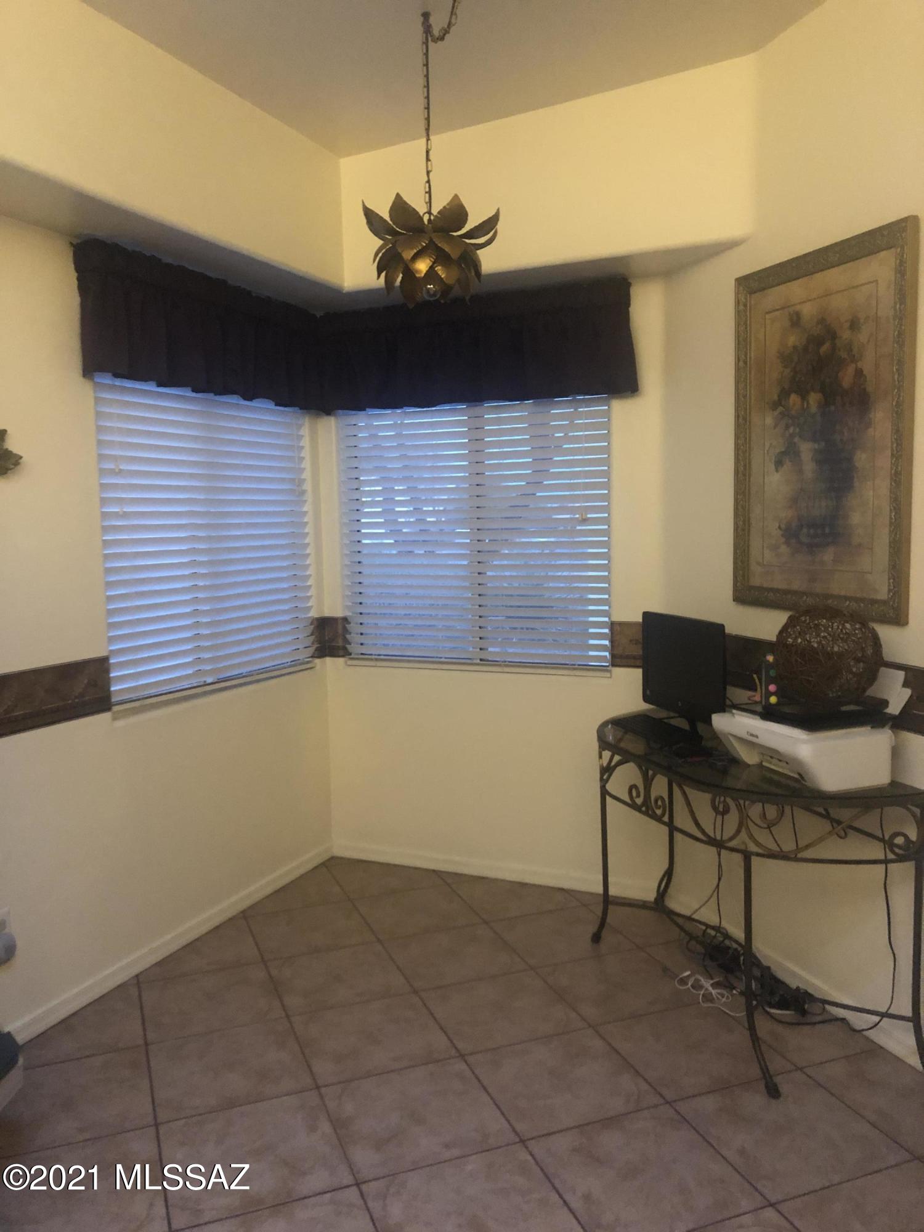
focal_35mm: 28
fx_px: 997
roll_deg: +1.1
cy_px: 616
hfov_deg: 49.7
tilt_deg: -5.6
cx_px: 462
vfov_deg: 63.4
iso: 100
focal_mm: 3.99
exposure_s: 1/4
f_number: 1.8
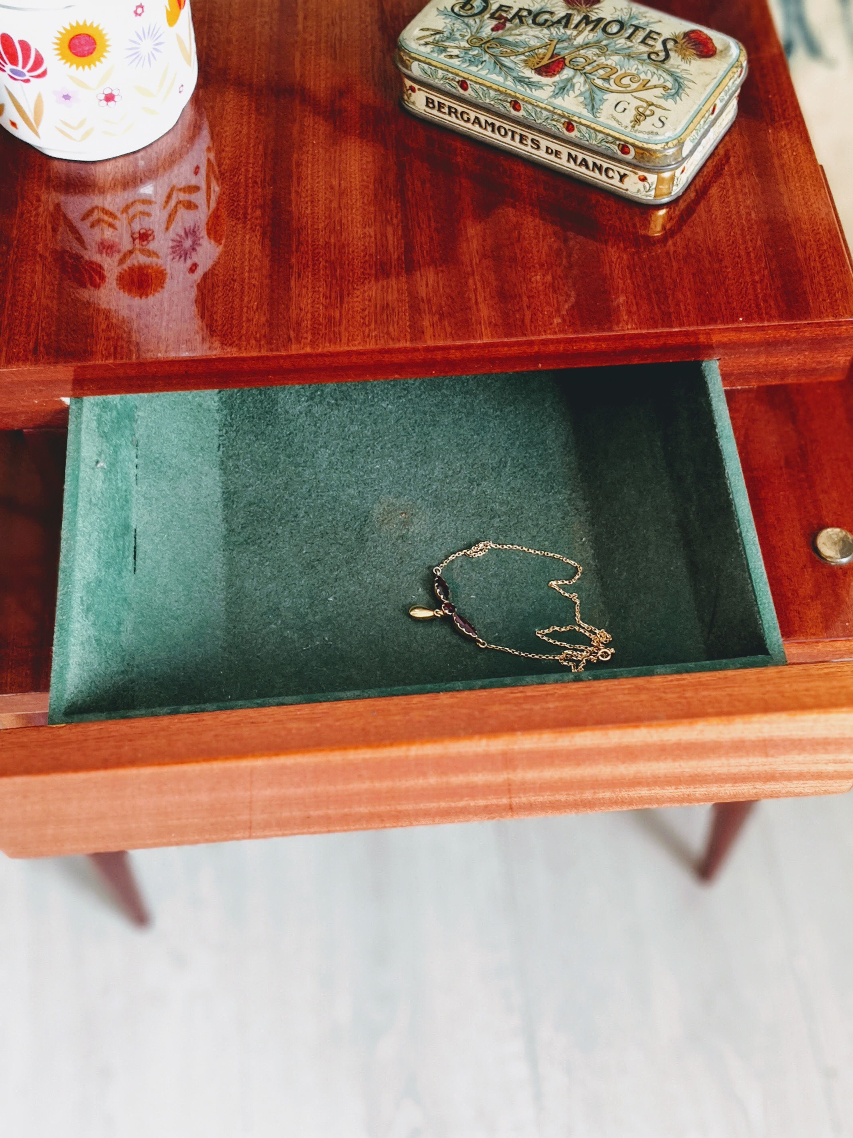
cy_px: 569
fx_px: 1347
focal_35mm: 41
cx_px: 426
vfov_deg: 45.8
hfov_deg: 35.1
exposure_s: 1/50
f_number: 4
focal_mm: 3.95
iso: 125
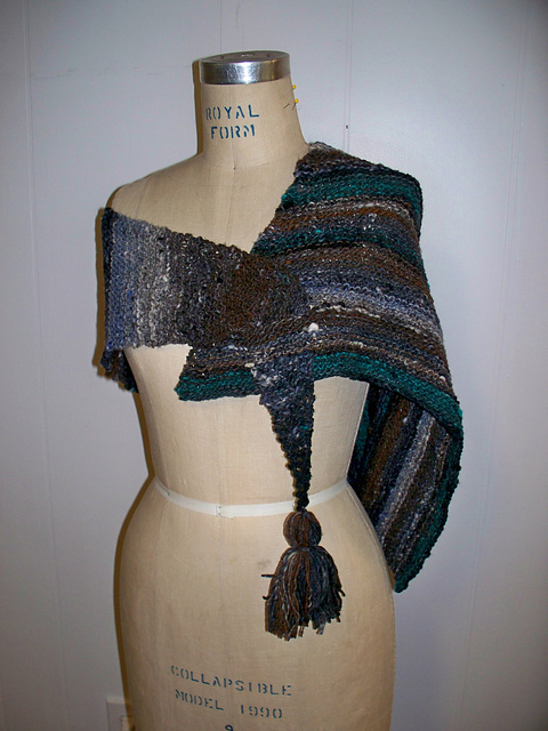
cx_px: 274
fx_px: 739
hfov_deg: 40.7
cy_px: 366
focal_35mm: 35
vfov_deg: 52.6
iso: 200
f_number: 2.8
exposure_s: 1/30
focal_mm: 7.54
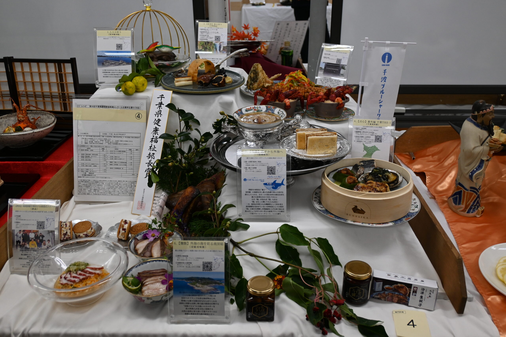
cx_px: 253
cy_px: 168
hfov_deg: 57.2
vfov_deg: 40.0
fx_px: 464
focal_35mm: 33
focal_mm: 22
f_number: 4
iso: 400
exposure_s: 1/160
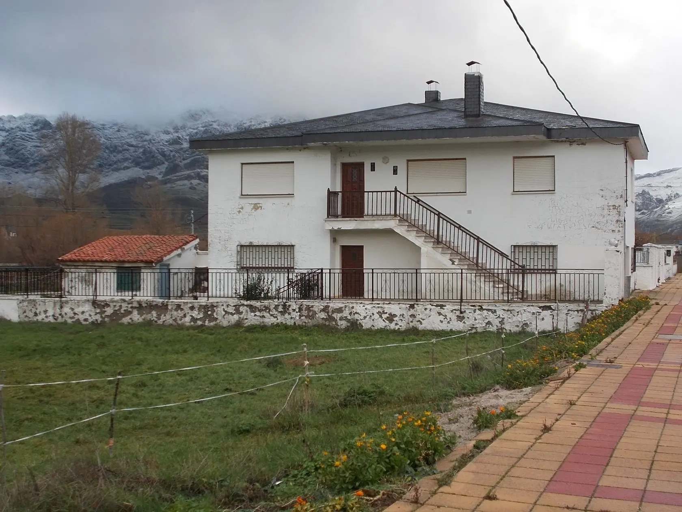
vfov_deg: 29.1
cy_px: 256
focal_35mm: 50
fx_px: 985
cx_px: 341
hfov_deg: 38.2
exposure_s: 1/125
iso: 80
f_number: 4.5
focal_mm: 9
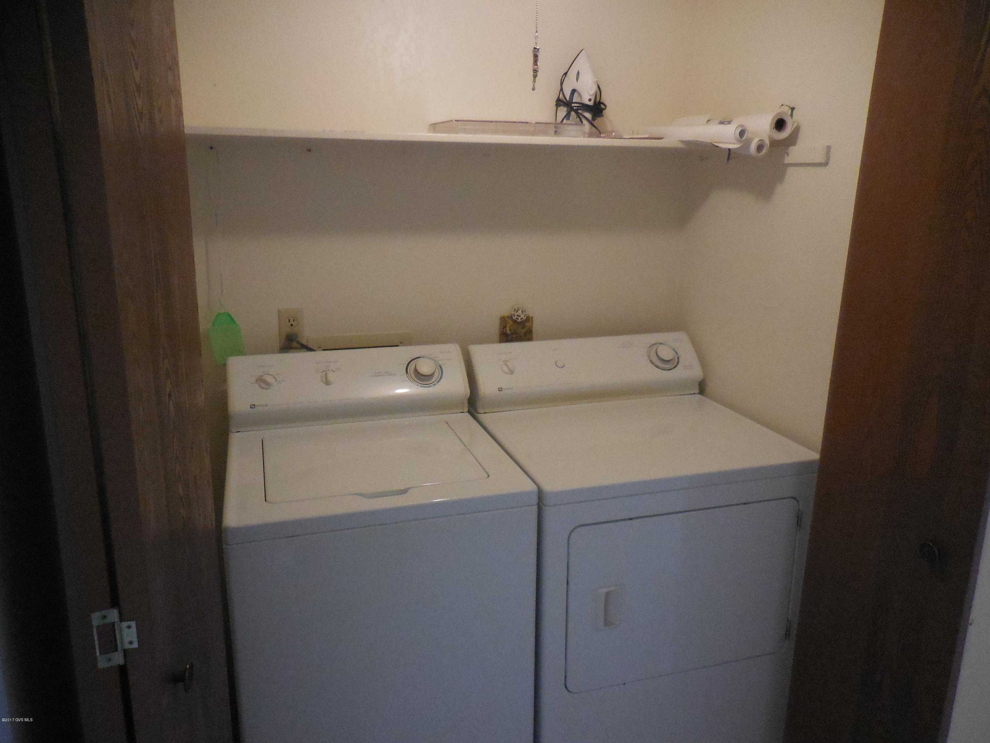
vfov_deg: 54.9
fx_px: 715
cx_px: 495
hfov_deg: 69.4
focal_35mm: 25
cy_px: 372
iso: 800
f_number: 3.3
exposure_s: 1/80
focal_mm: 4.5
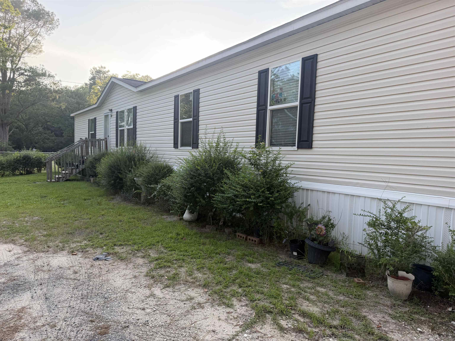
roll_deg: -1.7
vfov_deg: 56.8
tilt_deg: -3.7
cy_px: 170
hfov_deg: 71.6
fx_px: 315
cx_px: 228
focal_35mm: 24
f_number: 1.78
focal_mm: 6.76
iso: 100
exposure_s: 1/497
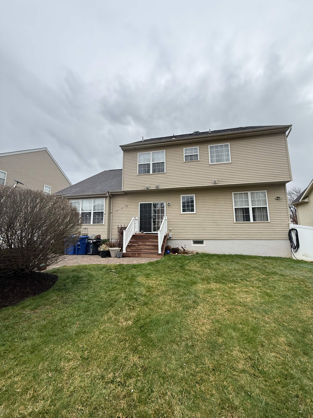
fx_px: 169
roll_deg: -0.8
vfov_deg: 102.1
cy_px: 209
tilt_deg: +10.6
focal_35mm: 14
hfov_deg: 85.7
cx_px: 156
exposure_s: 1/1017
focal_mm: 2.22
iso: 50
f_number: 2.2
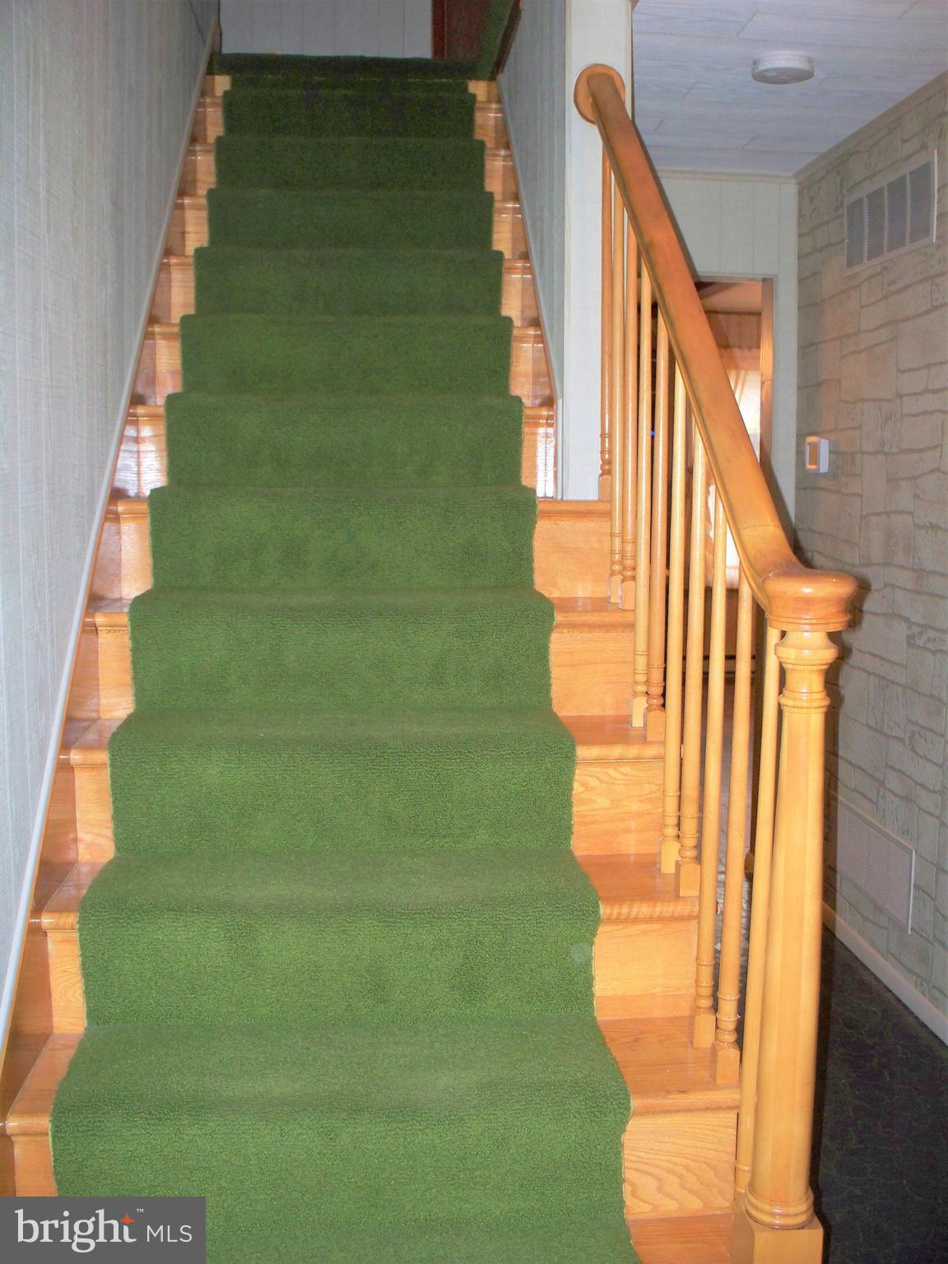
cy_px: 632
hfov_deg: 39.7
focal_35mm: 36
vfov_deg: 51.4
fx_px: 1315
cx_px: 474
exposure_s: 1/30
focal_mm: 7.54
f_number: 2.8
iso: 200
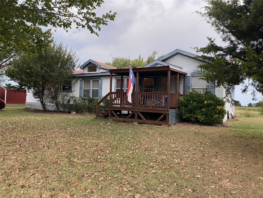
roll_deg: -1.6
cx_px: 132
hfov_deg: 67.3
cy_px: 99
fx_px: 198
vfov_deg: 53.1
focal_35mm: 26
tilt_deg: +1.1
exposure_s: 1/82
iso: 125
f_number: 1.8
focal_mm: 4.25
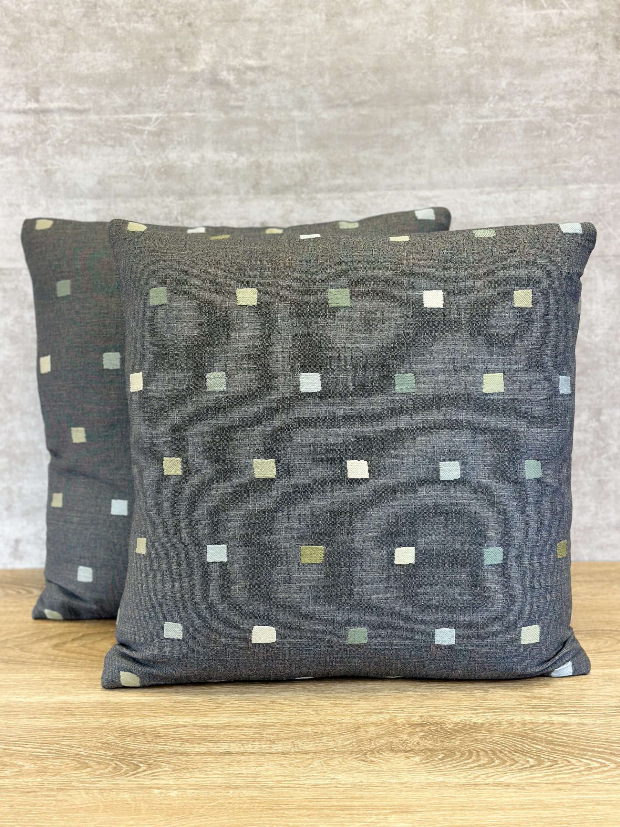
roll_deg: +1.4
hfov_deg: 30.3
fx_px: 1146
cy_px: 414
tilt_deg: -13.9
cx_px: 310
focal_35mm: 48
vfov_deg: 39.7
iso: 125
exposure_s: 1/120
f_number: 1.78
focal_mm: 6.86
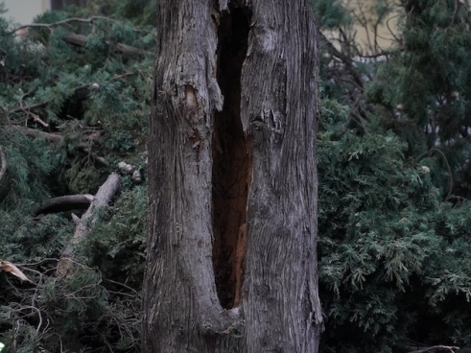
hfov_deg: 8.0
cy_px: 129
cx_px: 243
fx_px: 3357
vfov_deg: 6.0
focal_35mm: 247
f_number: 4
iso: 1000
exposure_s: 1/400
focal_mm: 105
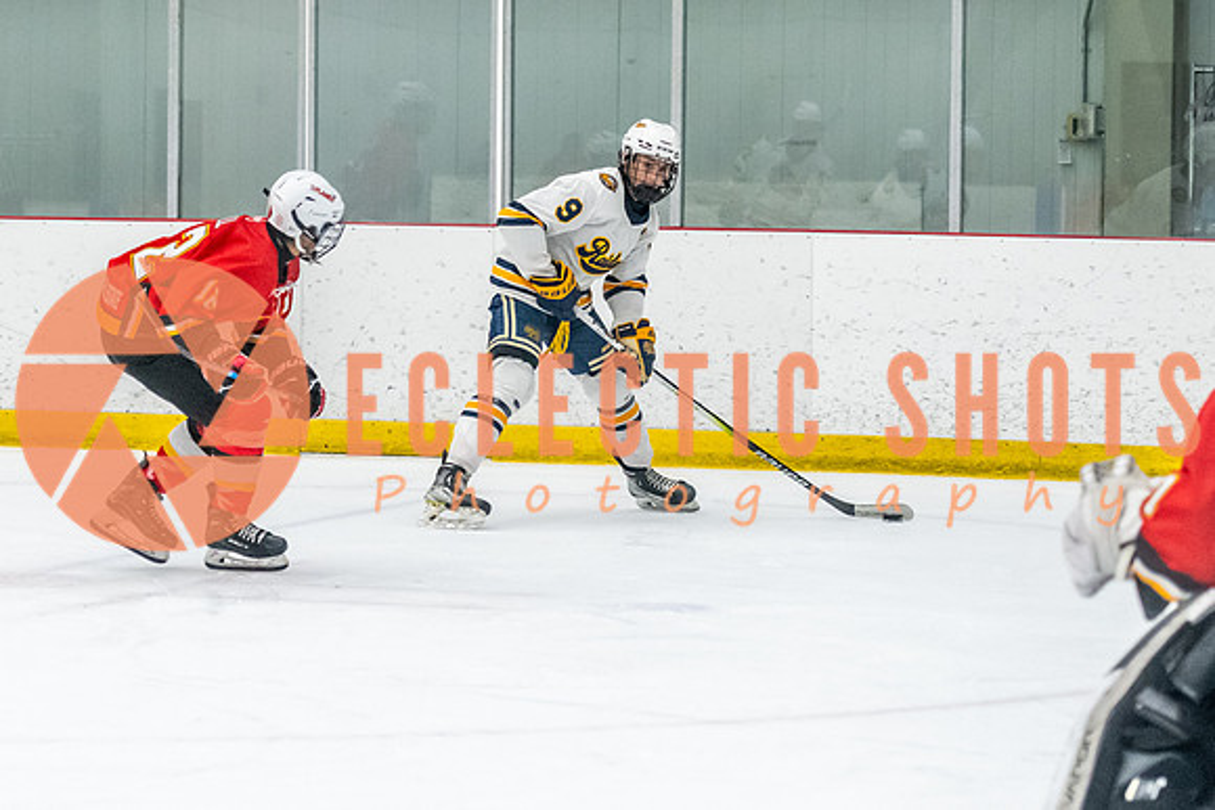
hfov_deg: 12.1
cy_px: 372
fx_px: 5727
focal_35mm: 170
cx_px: 588
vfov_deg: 8.1
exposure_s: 1/800
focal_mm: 85
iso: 3200
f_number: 2.8
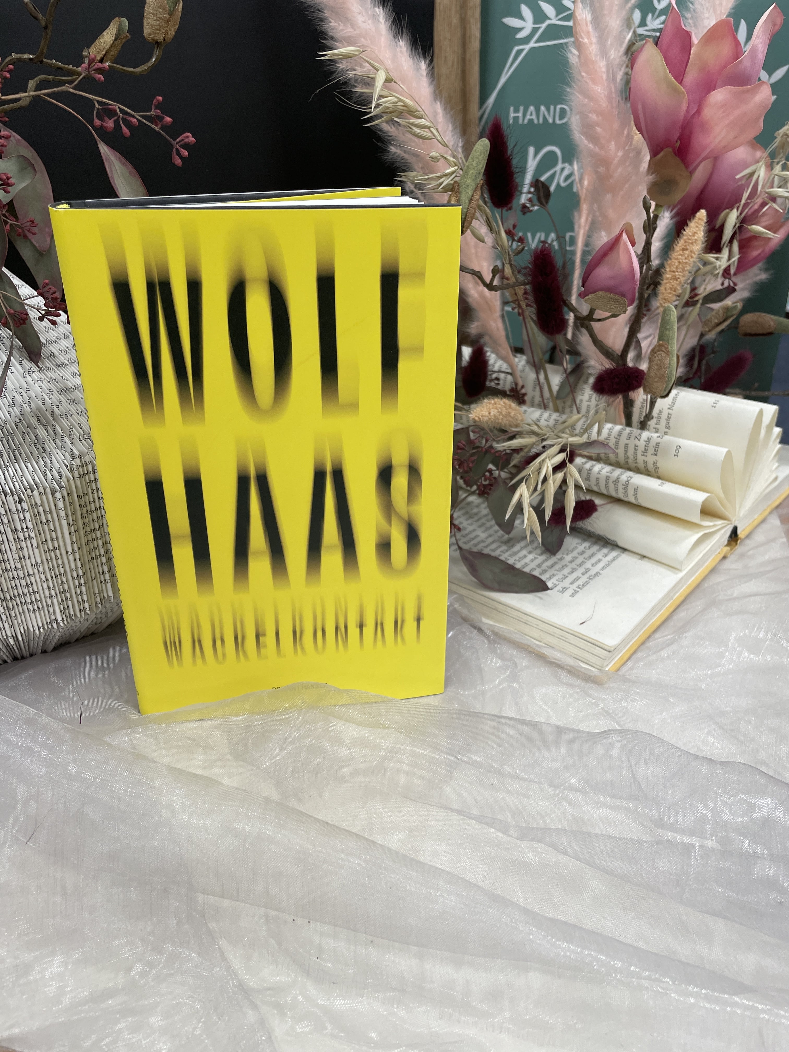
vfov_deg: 67.3
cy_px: 526
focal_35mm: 26
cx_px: 394
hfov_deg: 53.1
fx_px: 790
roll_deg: +1.6
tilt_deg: -26.0
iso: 80
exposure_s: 1/118
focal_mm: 4.2
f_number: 1.6
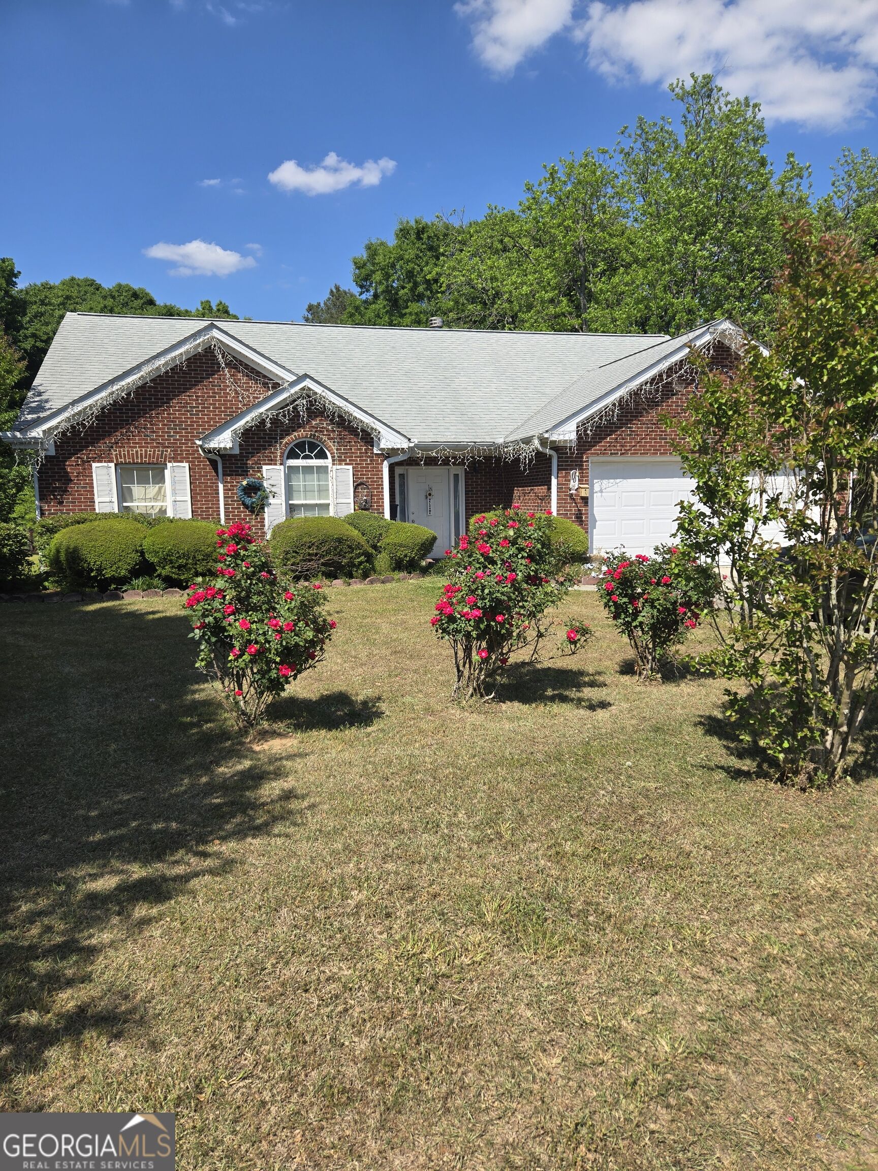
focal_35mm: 23
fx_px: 778
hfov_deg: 58.9
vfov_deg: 73.9
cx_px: 439
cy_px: 586
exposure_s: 1/1775
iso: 25
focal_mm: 5.4
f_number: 1.8
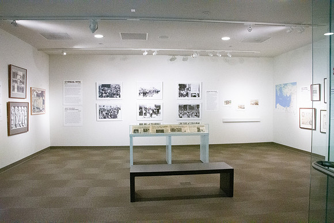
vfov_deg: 48.0
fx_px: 251
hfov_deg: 67.4
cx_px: 167
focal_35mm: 27
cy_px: 112
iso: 25600
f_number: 18
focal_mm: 18
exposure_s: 1/50
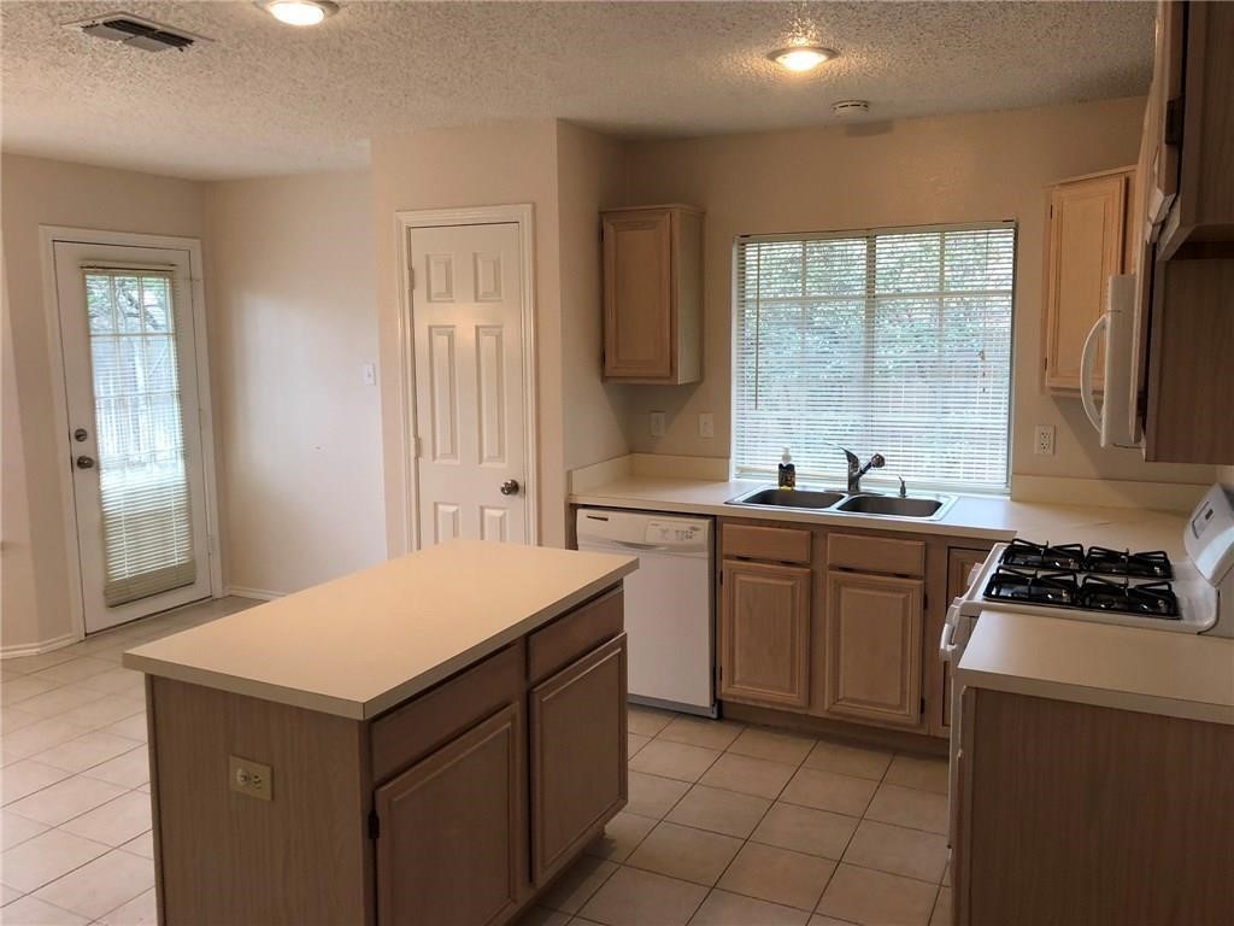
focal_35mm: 28
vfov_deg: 49.7
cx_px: 617
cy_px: 463
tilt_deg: -6.8
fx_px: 998
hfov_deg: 63.4
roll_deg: +0.4
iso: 32
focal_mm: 4
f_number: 1.8
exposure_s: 1/30
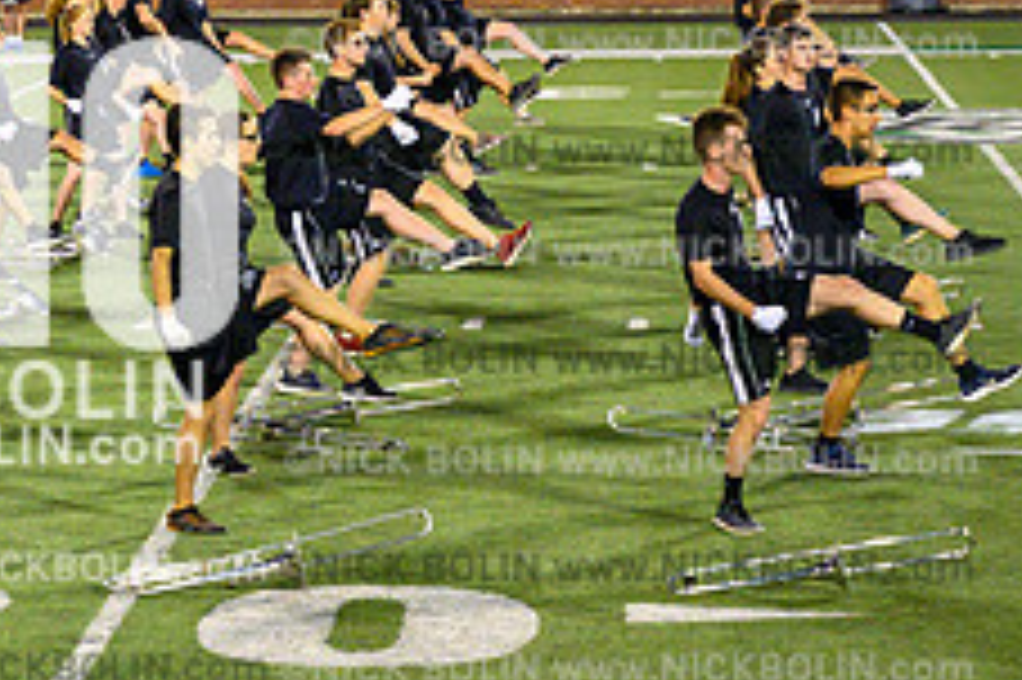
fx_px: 5078
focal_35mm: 179
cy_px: 252
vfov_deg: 7.7
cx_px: -81
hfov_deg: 11.3
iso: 4000
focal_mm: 70
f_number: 4
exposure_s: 1/1000
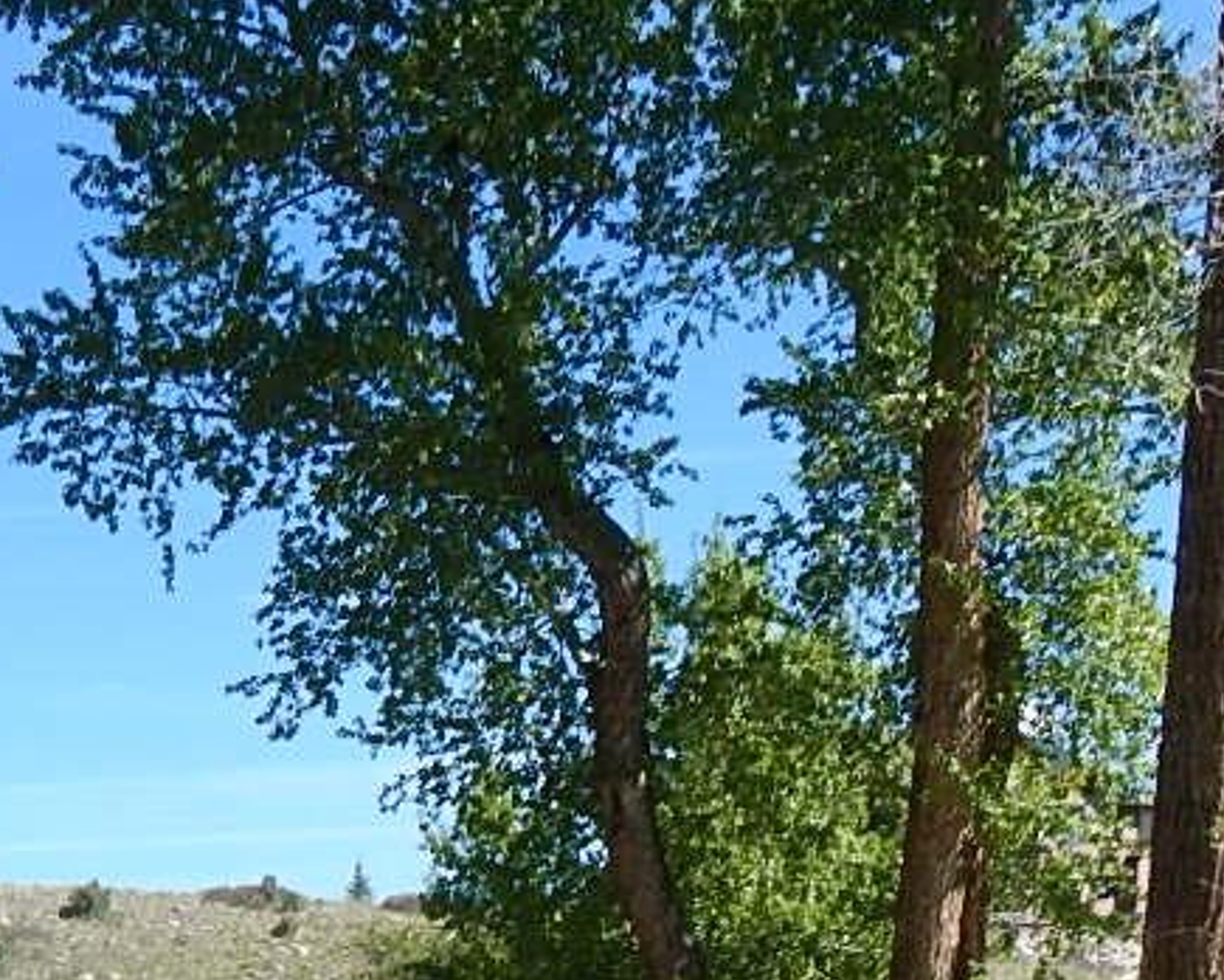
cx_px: 56
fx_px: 2862
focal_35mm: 79
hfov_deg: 23.3
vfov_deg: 16.9
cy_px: 1616
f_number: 3
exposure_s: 1/1500
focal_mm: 4
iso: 125
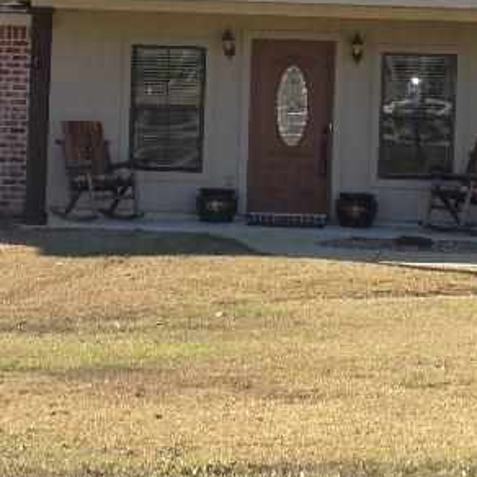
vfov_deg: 13.3
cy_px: 56
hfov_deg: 13.4
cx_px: 314
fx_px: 2027
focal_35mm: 130
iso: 100
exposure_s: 1/500
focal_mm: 7.5
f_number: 4
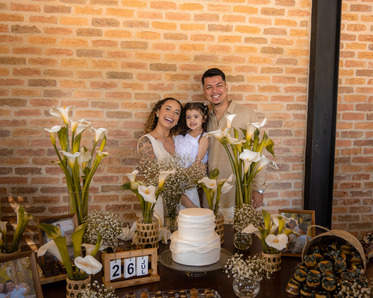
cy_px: 149
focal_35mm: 34
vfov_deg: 43.4
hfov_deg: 52.8
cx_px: 197
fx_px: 375
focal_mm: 19.5
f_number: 3.8
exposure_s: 1/160
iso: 1000
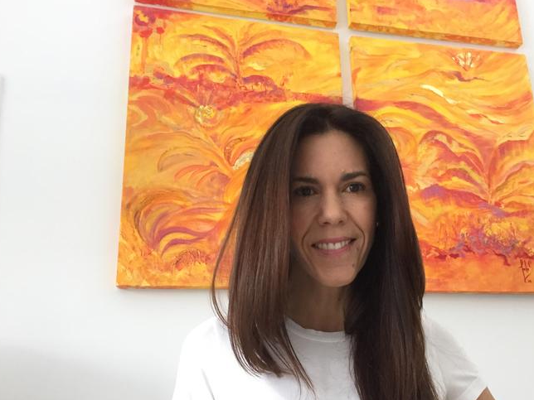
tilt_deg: +15.4
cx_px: 306
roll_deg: +1.0
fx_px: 555
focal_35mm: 36
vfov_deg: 39.5
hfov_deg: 51.2
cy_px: 233
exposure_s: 1/30
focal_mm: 4.15
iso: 160
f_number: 2.2
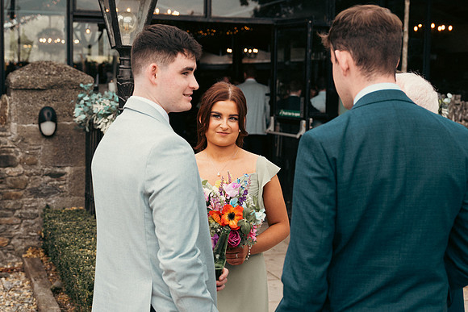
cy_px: 156
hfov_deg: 31.9
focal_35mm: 63
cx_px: 234
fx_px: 819
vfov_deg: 21.6
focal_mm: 42
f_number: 3.5
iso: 125
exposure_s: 1/400
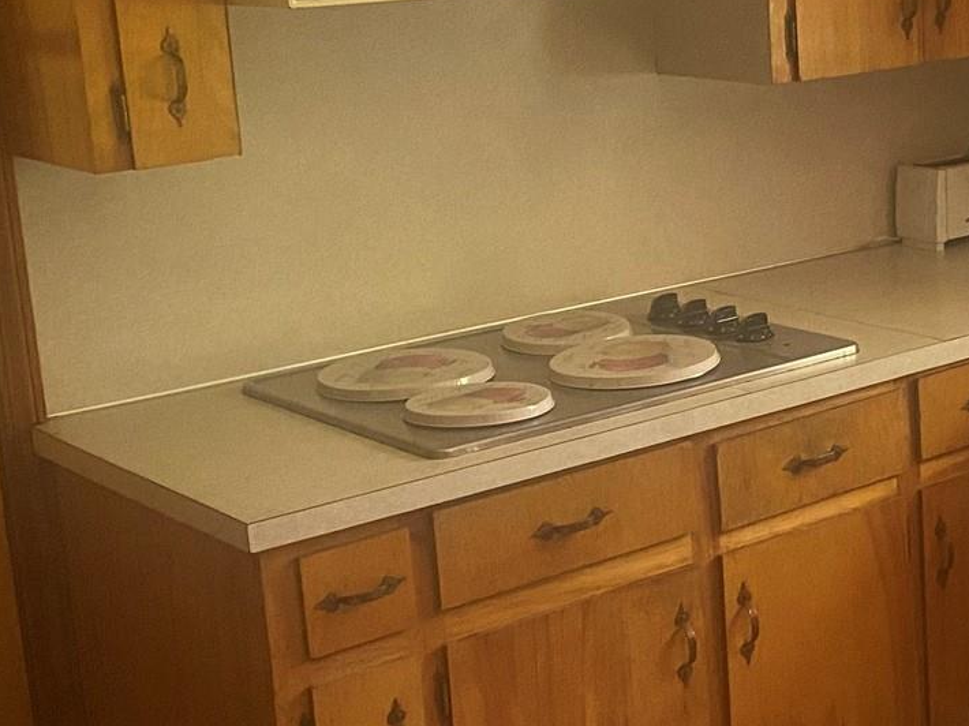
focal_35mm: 75
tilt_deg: -16.0
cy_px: 356
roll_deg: +1.9
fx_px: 2099
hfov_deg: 25.3
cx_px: 848
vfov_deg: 19.6
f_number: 1.8
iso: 500
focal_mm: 4.25
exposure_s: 1/60
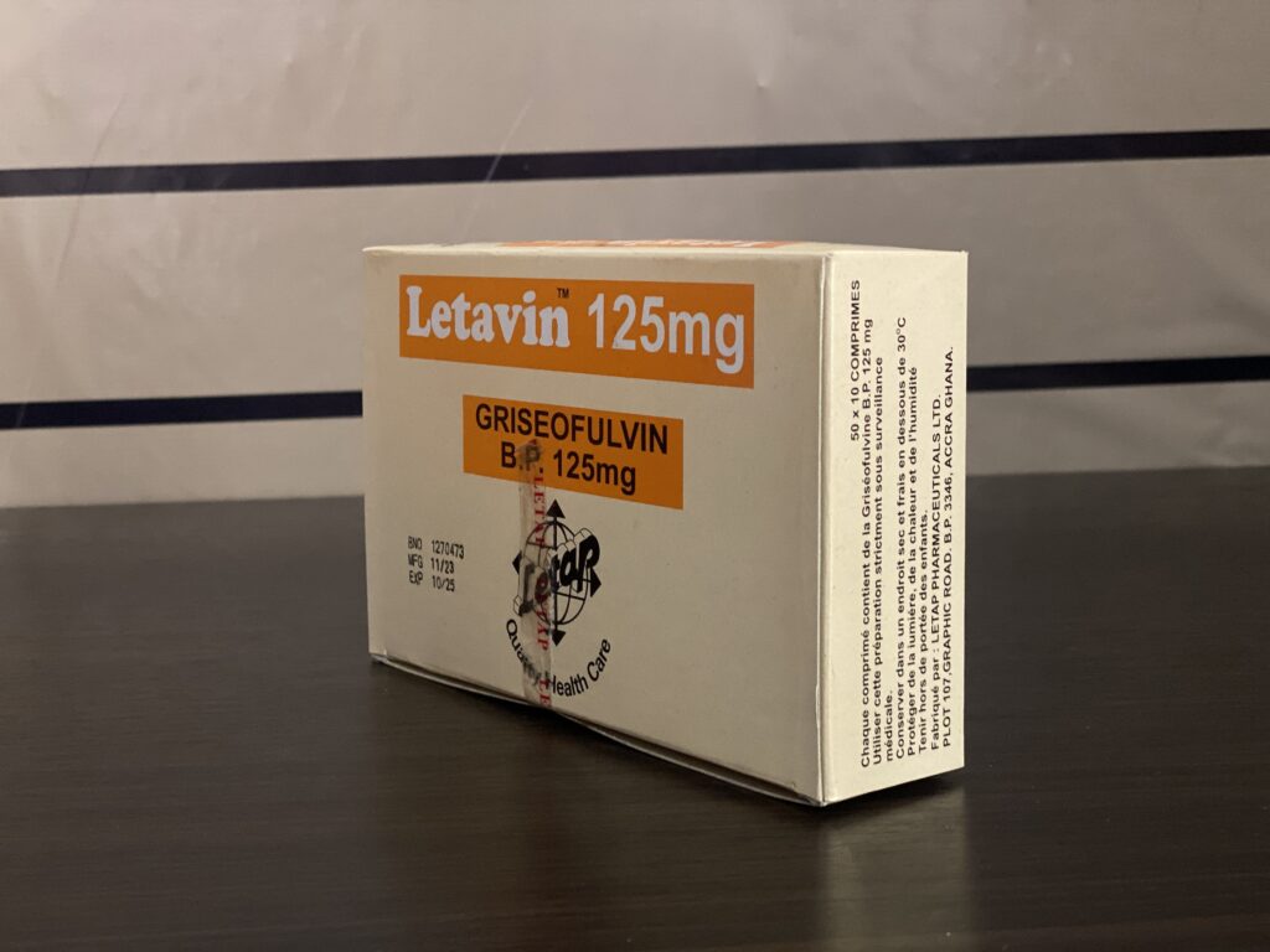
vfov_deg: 28.0
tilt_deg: -8.1
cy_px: 476
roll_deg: +2.8
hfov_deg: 36.8
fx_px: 1908
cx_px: 635
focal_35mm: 52
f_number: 2
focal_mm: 6
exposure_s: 1/50
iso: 125
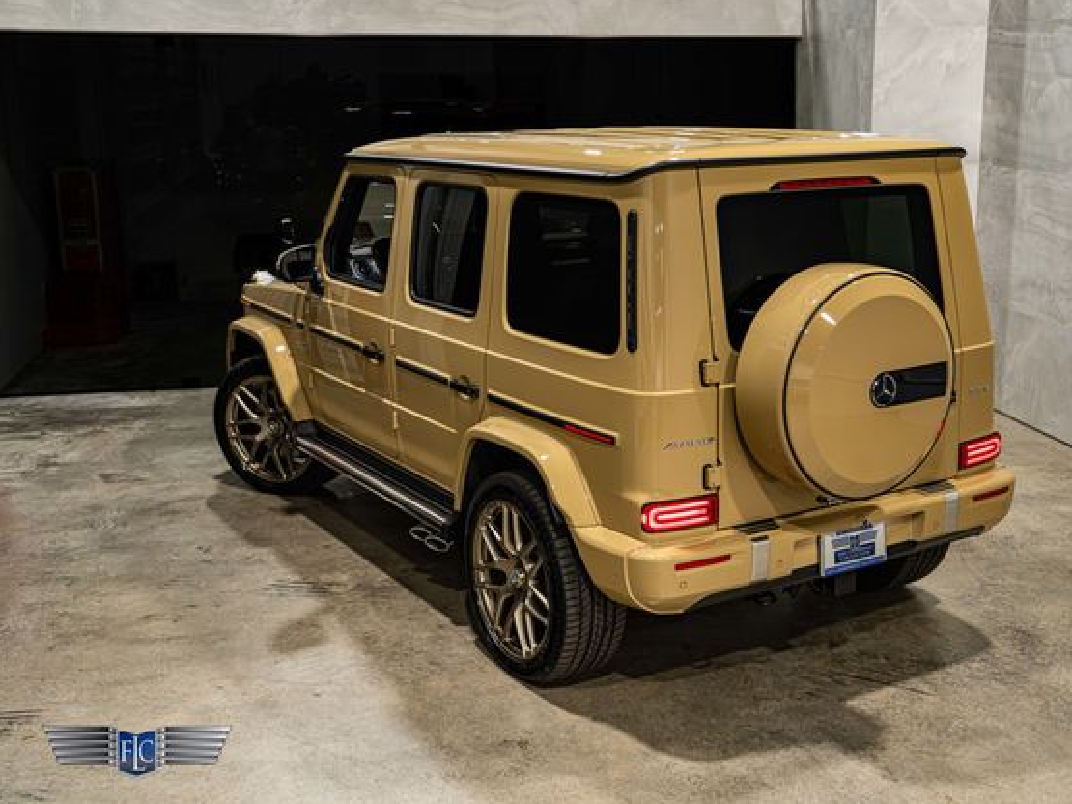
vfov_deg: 34.3
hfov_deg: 44.7
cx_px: 612
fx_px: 1300
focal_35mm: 42
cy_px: 391
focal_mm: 37
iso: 1600
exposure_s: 1/100
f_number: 4
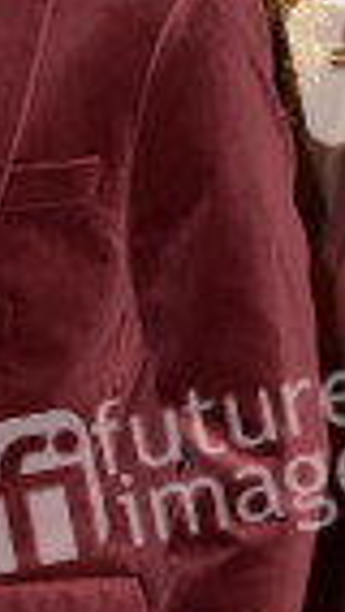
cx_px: -226
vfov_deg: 15.1
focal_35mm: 142
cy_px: 259
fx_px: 2307
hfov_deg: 8.3
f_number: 6.3
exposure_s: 1/250
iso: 640
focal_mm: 48
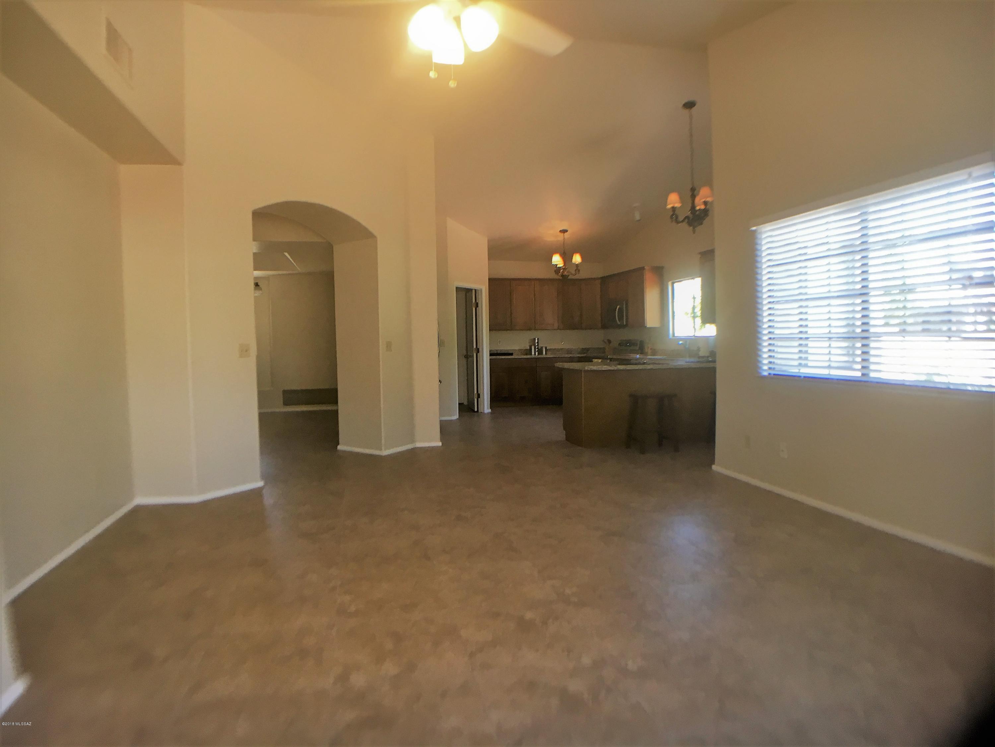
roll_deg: +0.9
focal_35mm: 29
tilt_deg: -3.5
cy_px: 374
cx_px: 498
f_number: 2.2
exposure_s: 1/30
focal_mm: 4.15
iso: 25
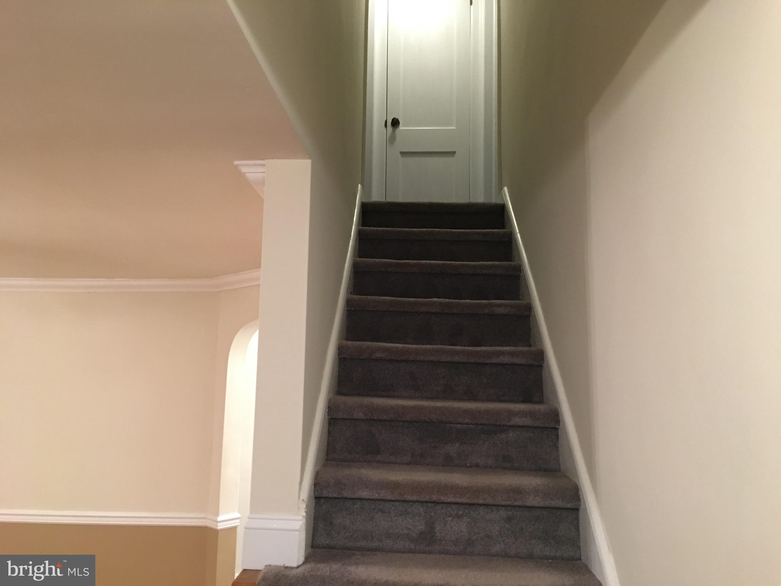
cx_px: 390
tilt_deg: +8.7
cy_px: 293
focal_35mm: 29
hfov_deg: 61.7
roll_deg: -1.4
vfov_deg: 48.2
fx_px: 654
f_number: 2.2
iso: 50
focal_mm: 4.15
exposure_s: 1/4
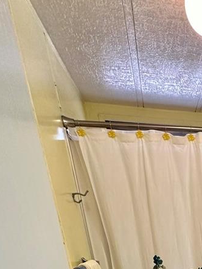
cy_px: 343
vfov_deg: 35.2
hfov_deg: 30.8
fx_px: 295
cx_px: 252
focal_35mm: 38
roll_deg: +1.0
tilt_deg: -19.1
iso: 250
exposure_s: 1/60
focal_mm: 2.22
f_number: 2.2
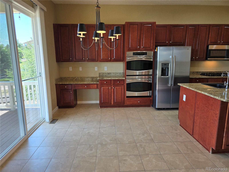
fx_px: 152
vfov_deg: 58.9
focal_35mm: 23
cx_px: 114
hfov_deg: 73.9
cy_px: 86
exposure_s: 1/120
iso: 40
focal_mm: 6.3
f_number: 1.7
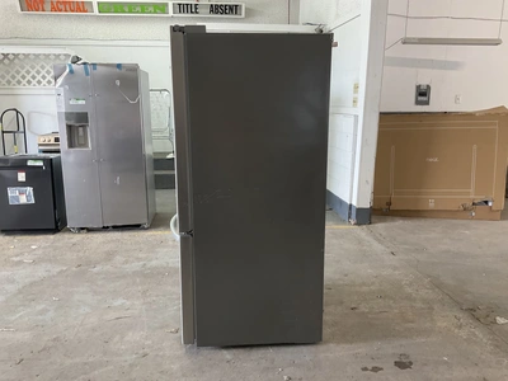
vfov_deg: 48.2
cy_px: 190
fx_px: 426
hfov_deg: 61.7
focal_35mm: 29
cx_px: 254
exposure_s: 1/60
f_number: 1.8
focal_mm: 3
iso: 125
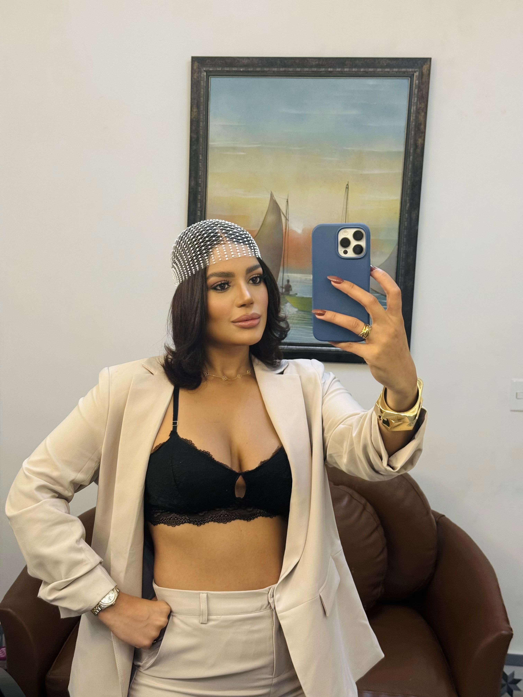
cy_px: 348
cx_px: 262
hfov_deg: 30.3
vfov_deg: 39.7
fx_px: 967
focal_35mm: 48
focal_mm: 6.76
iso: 100
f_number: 1.78
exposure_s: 1/60
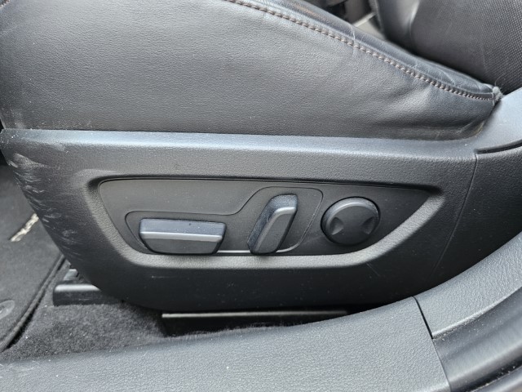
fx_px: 347
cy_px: 196
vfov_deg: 58.9
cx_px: 261
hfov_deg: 73.9
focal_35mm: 23
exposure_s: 1/100
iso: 800
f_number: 1.7
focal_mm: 6.3
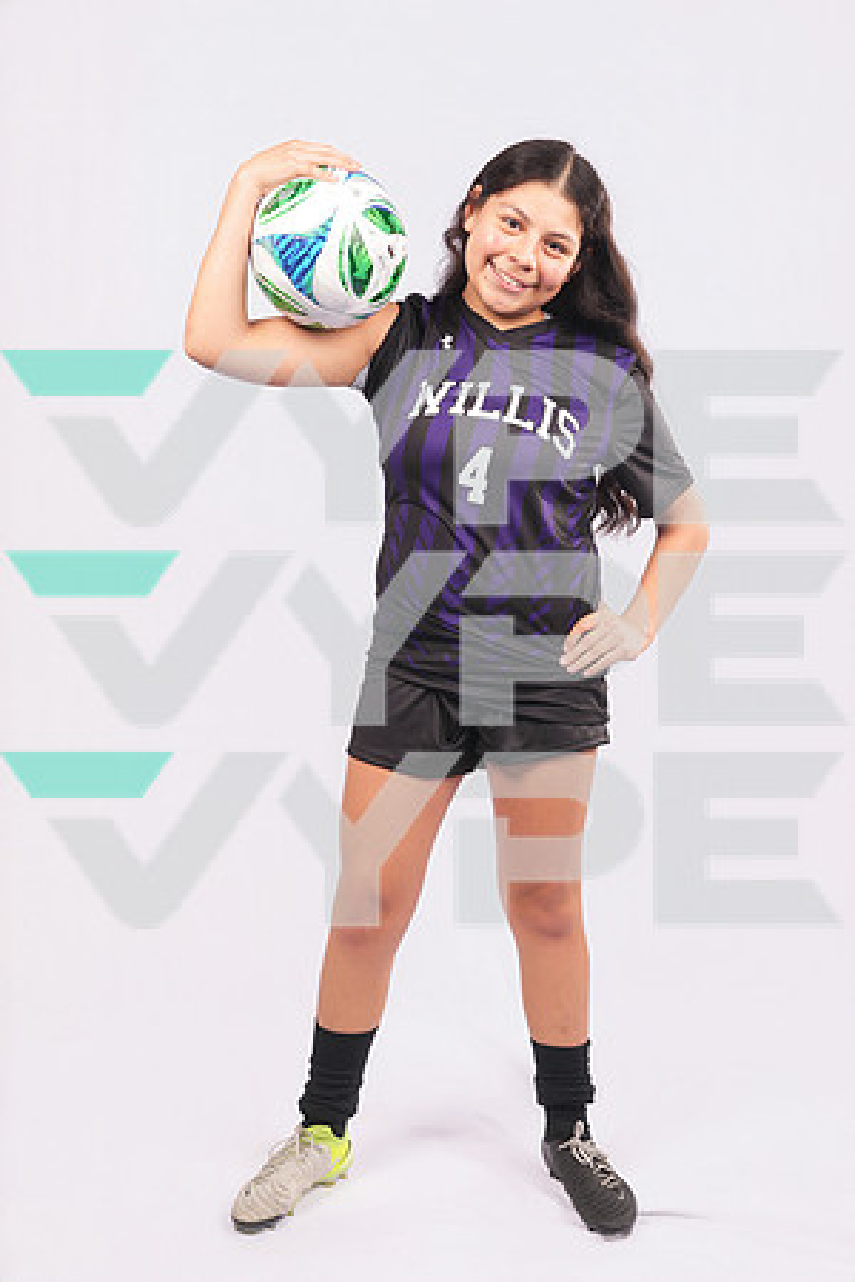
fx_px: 1567
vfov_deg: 44.5
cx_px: 428
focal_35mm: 44
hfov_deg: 30.5
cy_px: 641
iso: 160
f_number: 7.1
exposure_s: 1/200
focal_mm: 44
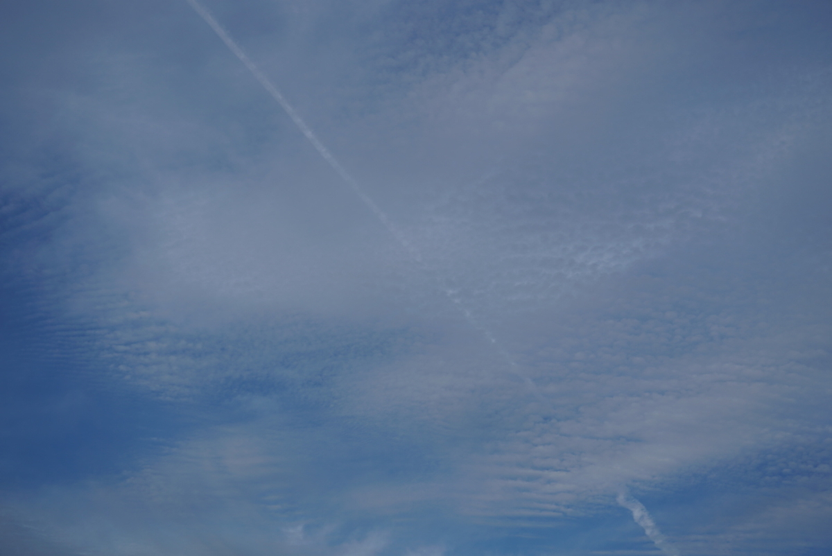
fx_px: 1619
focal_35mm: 70
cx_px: 416
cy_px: 278
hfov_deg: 28.8
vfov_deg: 19.5
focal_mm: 70
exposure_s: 1/640
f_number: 5.6
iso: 125
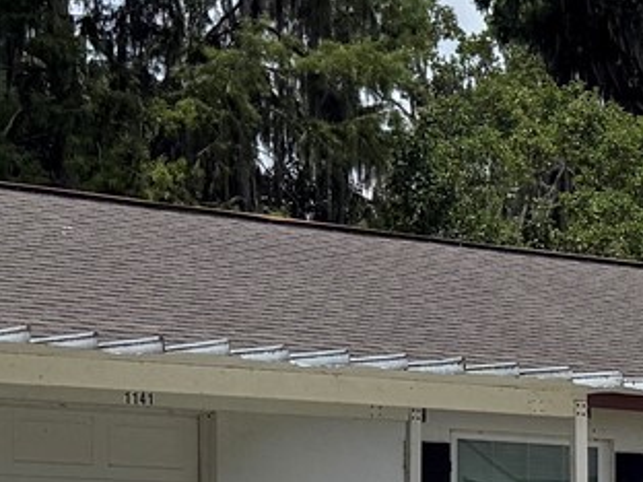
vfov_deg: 11.5
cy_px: 721
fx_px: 2285
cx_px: 1185
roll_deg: -1.5
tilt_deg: -4.1
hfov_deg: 14.1
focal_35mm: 123
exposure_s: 1/9091
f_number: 1.78
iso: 80
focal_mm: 6.76
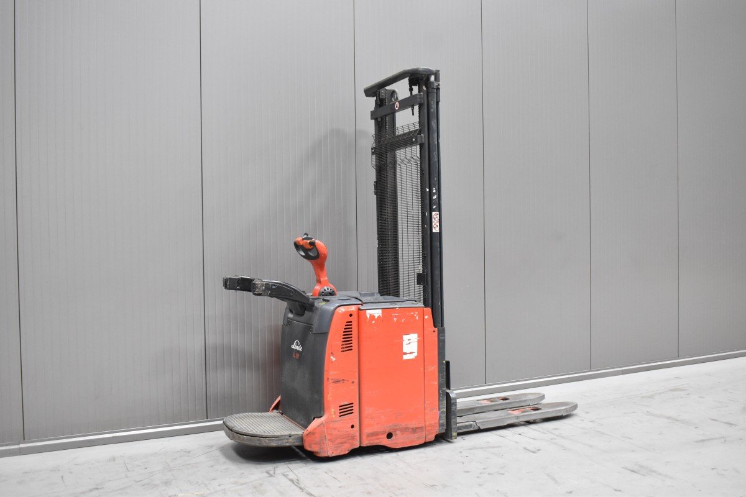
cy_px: 248
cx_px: 373
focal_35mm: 36
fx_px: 746
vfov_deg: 36.9
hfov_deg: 53.1
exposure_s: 1/30
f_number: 4.5
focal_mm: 24
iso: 1600
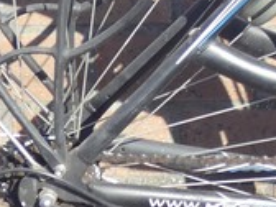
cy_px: -71
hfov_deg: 6.6
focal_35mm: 293
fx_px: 2336
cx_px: 521
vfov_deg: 5.0
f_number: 3.8
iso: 80
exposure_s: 1/320
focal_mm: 8.6
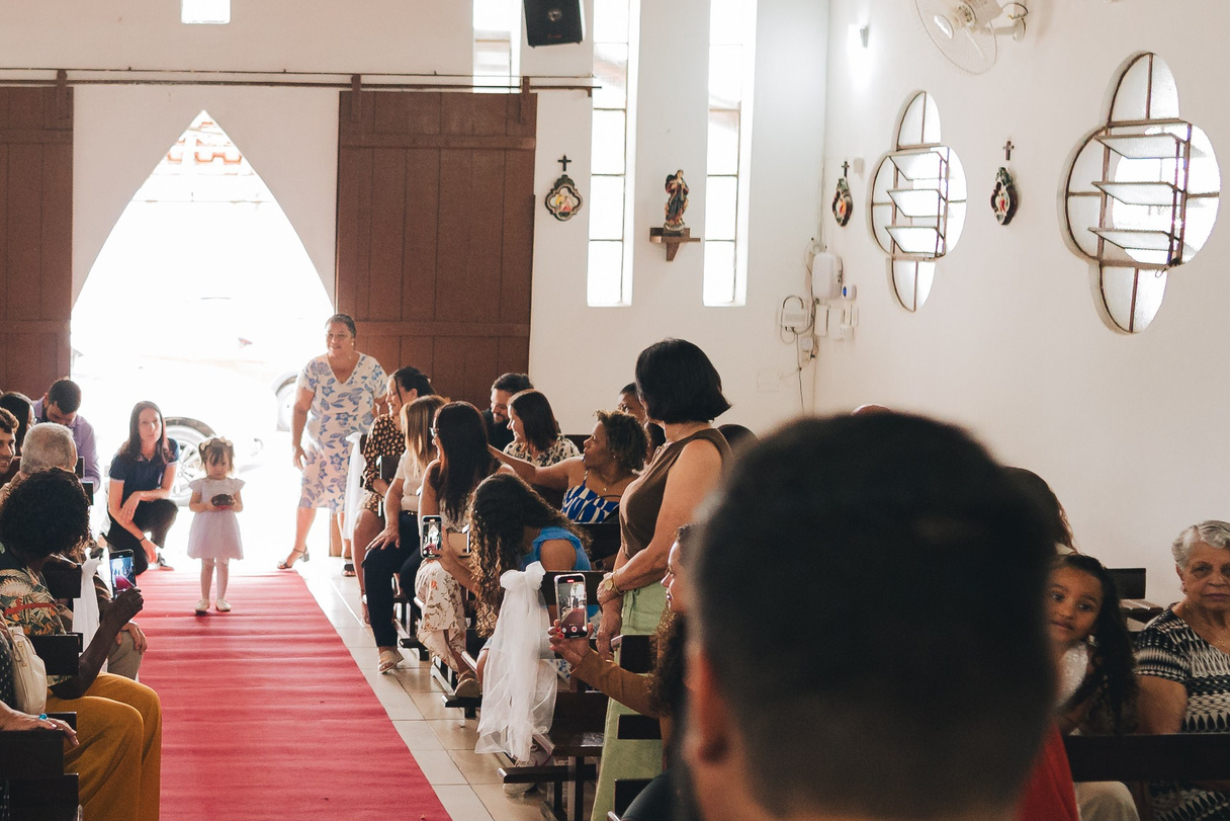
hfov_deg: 36.3
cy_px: 447
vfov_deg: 25.5
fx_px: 1811
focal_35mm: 53
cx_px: 246
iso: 2500
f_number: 2
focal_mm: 24
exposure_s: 1/500
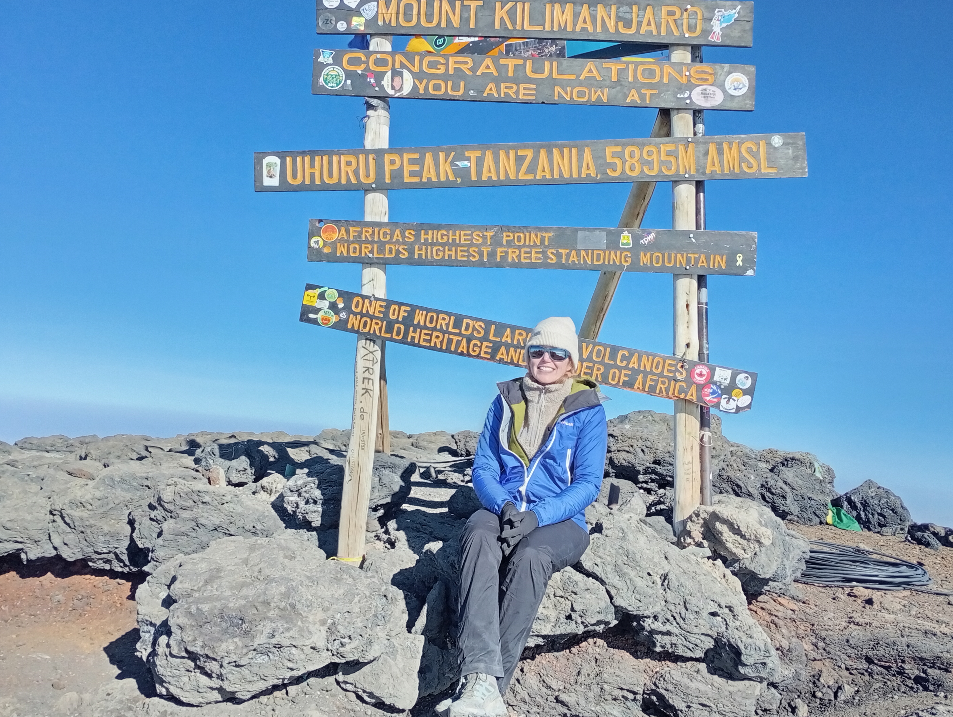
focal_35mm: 39
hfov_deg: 47.8
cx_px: 476
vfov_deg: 36.9
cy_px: 358
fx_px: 1075
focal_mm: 3.84
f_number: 1.8
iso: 50
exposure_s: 1/430
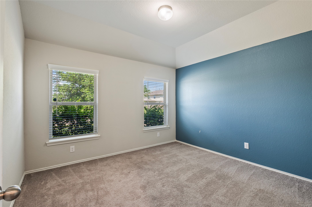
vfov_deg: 73.7
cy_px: 104
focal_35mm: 16
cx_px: 156
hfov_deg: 96.8
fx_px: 139
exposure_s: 1/2
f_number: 6.3
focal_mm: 16
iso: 125
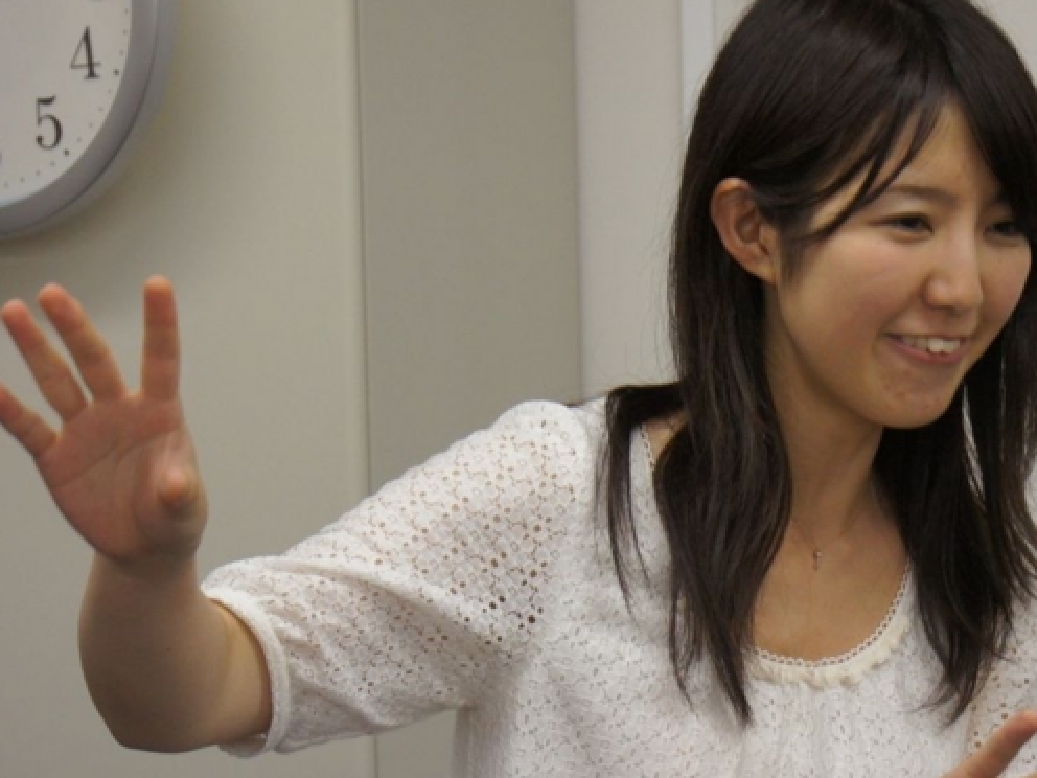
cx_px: 801
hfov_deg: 12.0
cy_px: 543
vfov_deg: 9.0
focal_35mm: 165
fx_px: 4936
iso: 1000
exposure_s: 1/125
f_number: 5.6
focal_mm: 71
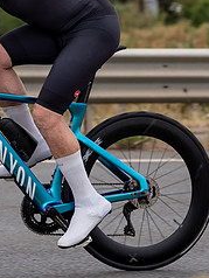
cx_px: 33
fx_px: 1752
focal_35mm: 218
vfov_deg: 9.0
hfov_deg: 6.8
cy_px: 48
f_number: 3.5
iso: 100
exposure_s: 1/800
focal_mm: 70
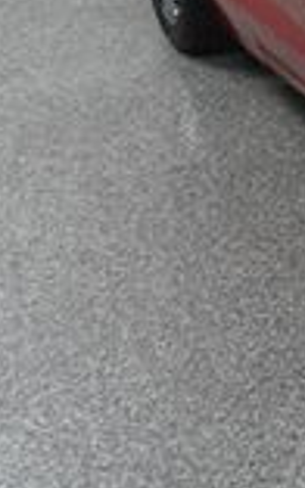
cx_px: 974
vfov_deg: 12.8
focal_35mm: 162
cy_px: -9
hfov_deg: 7.1
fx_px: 2157
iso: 100
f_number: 11
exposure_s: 1/160
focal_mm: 26
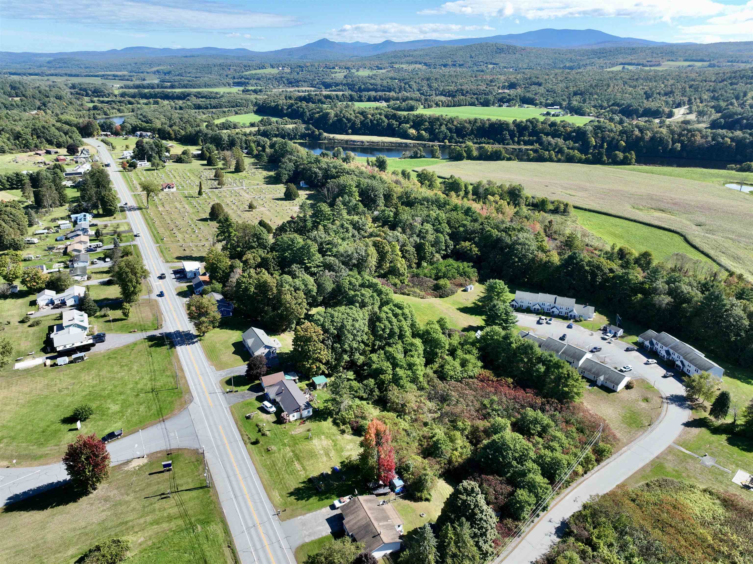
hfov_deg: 71.6
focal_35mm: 24
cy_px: 282
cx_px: 376
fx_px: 522
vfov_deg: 56.8
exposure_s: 1/1600
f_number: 2.8
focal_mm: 12.29
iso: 200
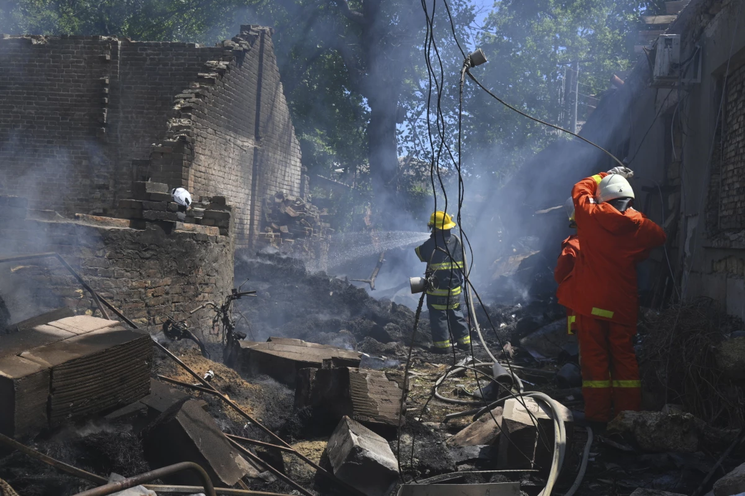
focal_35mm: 44
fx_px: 910
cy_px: 248
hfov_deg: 44.5
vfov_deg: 30.5
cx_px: 372
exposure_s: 1/2000
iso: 800
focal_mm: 44
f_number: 8
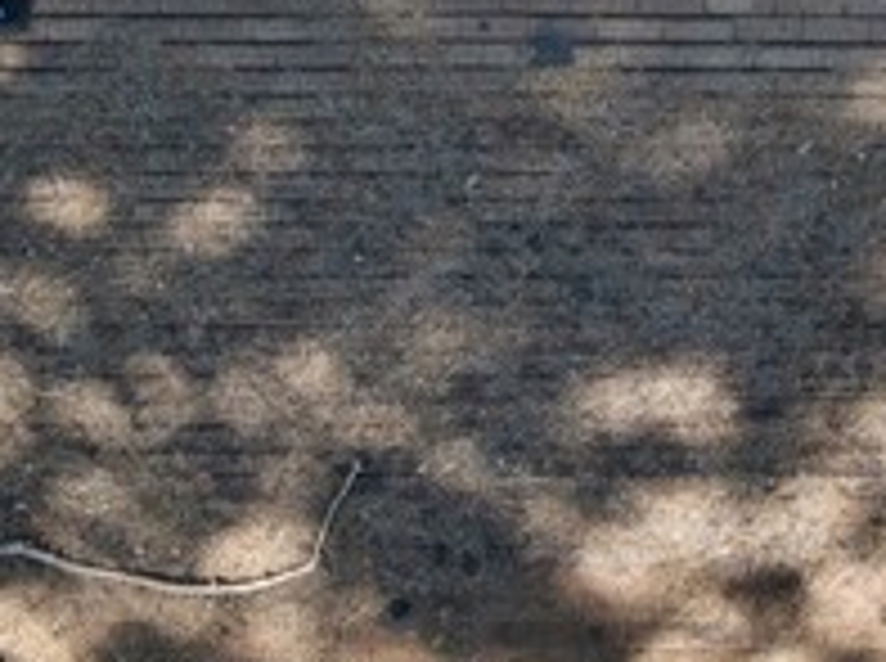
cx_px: 630
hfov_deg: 15.7
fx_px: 3194
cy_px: -104
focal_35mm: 125
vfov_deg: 11.6
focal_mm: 12.3
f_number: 2.8
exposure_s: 1/25
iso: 100
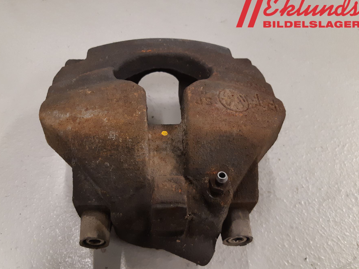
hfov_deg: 59.7
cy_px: 149
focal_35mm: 30
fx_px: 311
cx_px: 153
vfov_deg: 46.7
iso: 200
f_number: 1.7
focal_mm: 3.93
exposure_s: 1/50
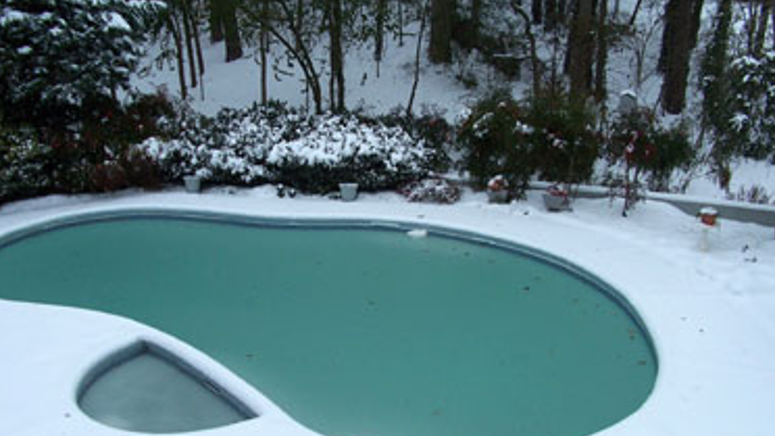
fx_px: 842
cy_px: 277
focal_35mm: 41
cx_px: 362
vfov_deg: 28.9
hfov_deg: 49.4
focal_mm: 6
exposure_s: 1/250
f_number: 2.8
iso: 80
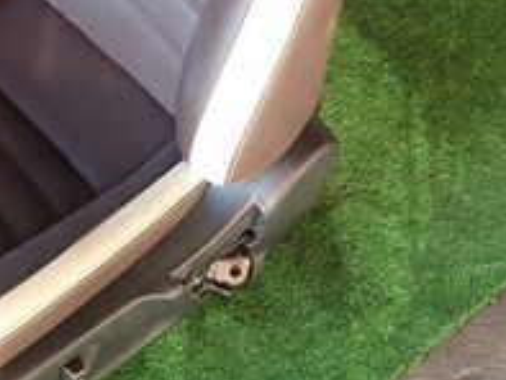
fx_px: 1112
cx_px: 49
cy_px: -21
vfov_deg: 18.8
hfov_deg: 24.9
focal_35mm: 76
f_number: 2
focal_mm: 4.5
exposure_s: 1/60
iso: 125
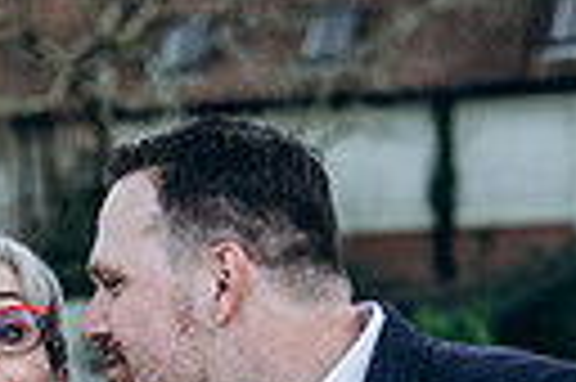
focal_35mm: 213
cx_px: 248
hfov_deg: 9.7
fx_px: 3404
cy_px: 667
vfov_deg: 6.3
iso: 125
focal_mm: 47
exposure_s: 1/250
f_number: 2.8
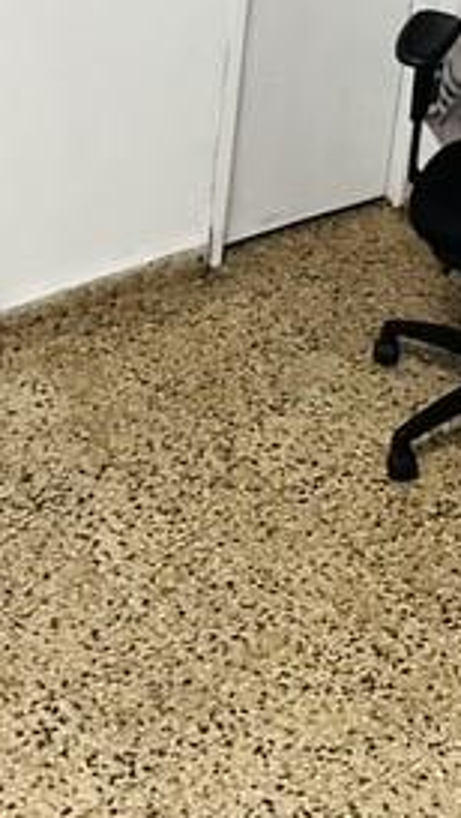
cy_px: -105
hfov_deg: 16.3
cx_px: 284
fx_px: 1605
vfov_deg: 26.1
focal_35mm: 74
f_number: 1.8
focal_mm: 3
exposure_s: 1/60
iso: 125
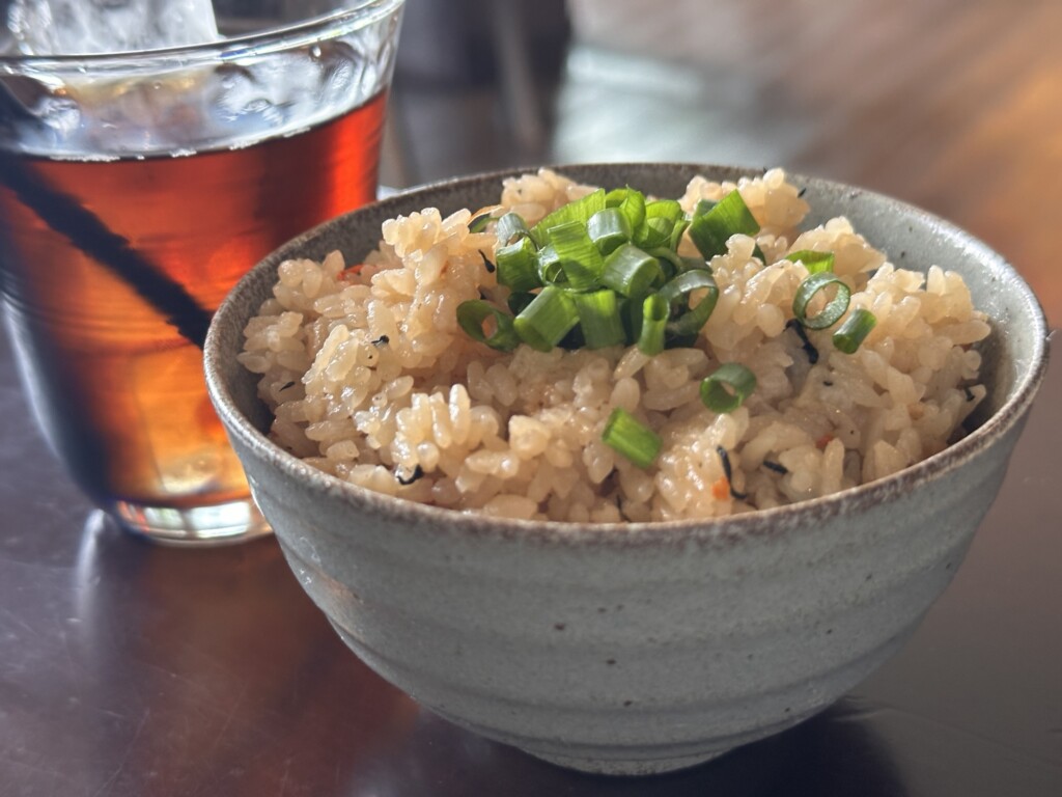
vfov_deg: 30.3
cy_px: 398
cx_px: 531
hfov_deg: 39.7
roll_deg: +2.0
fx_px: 1473
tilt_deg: -28.7
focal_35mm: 48
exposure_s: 1/60
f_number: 1.78
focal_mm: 6.86
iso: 160
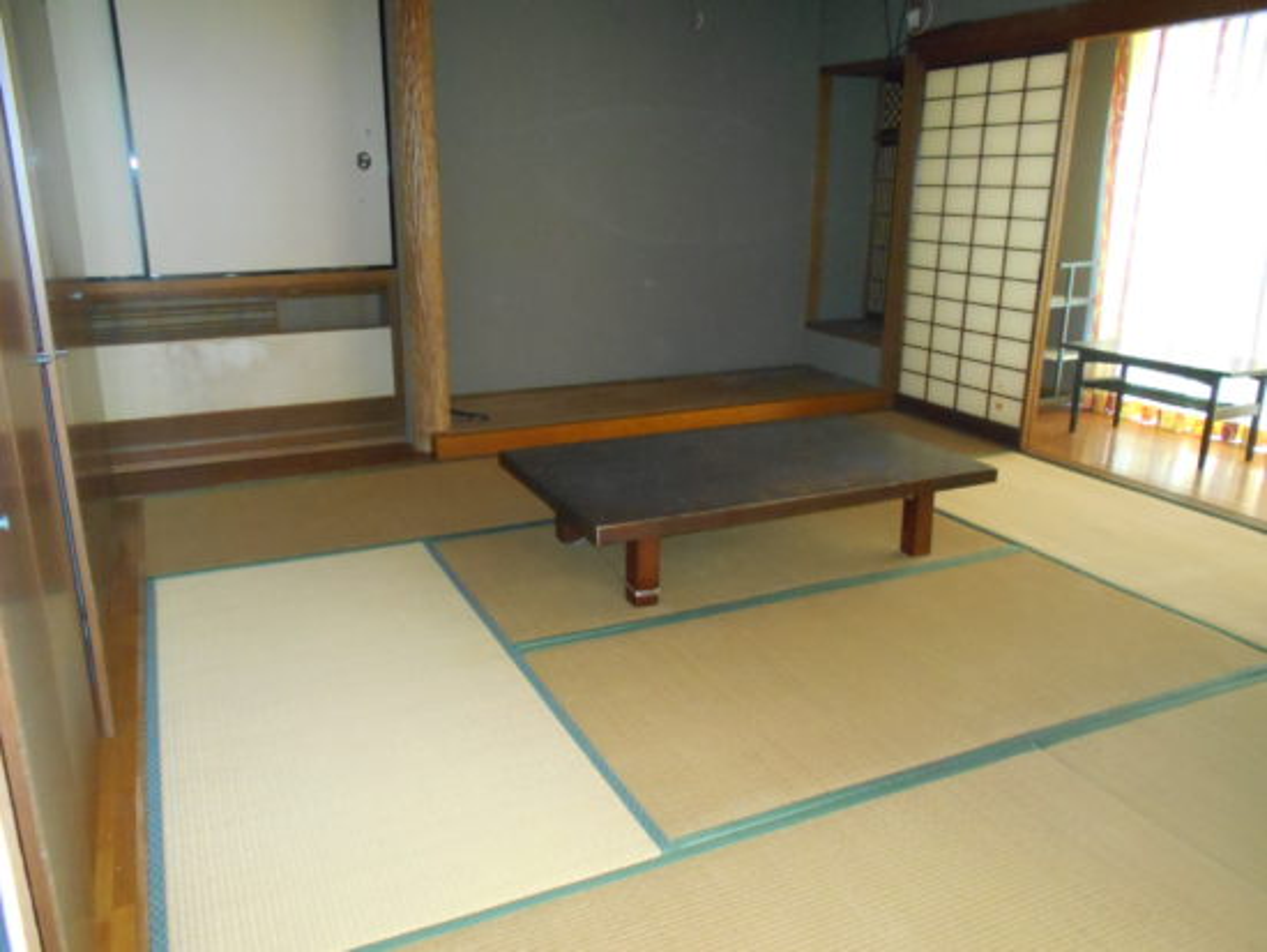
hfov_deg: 67.3
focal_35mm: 26
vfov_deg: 53.1
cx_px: 634
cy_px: 476
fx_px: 952
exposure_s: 1/25
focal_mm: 4.6
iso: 800
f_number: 3.2
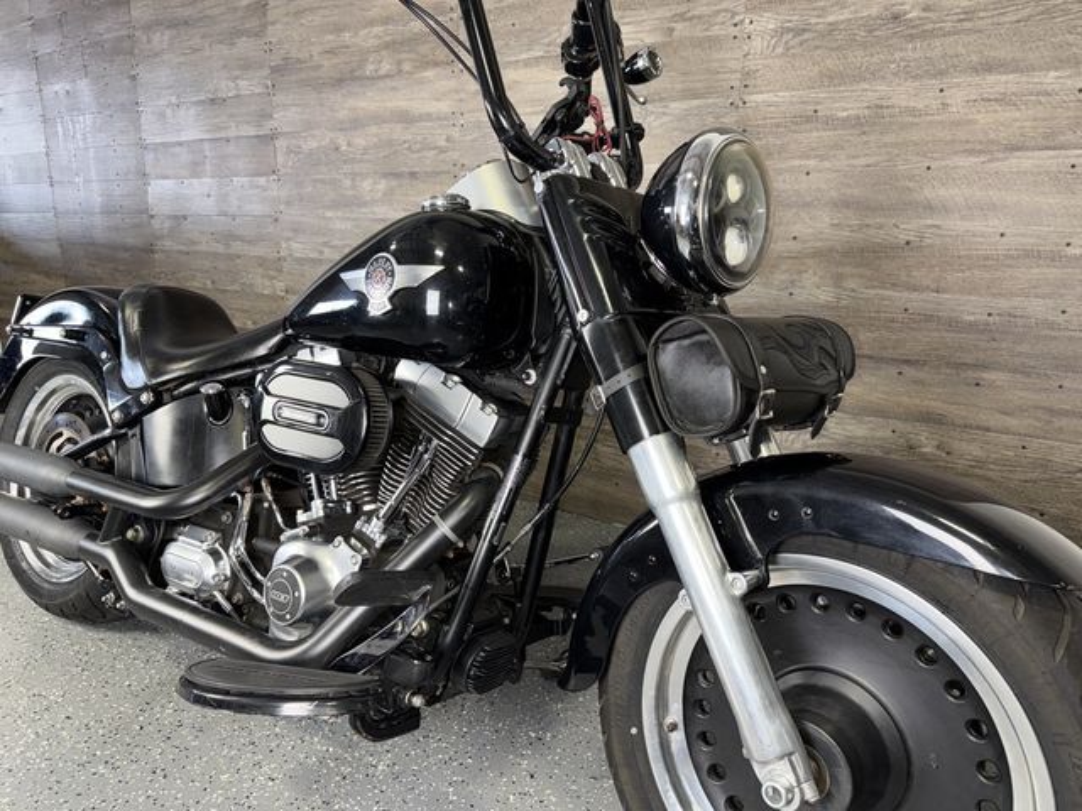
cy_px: 406
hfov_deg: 71.6
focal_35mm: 24
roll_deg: -0.7
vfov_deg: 56.8
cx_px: 541
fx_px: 750
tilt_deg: -13.3
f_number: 1.78
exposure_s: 1/20
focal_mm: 6.76
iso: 64
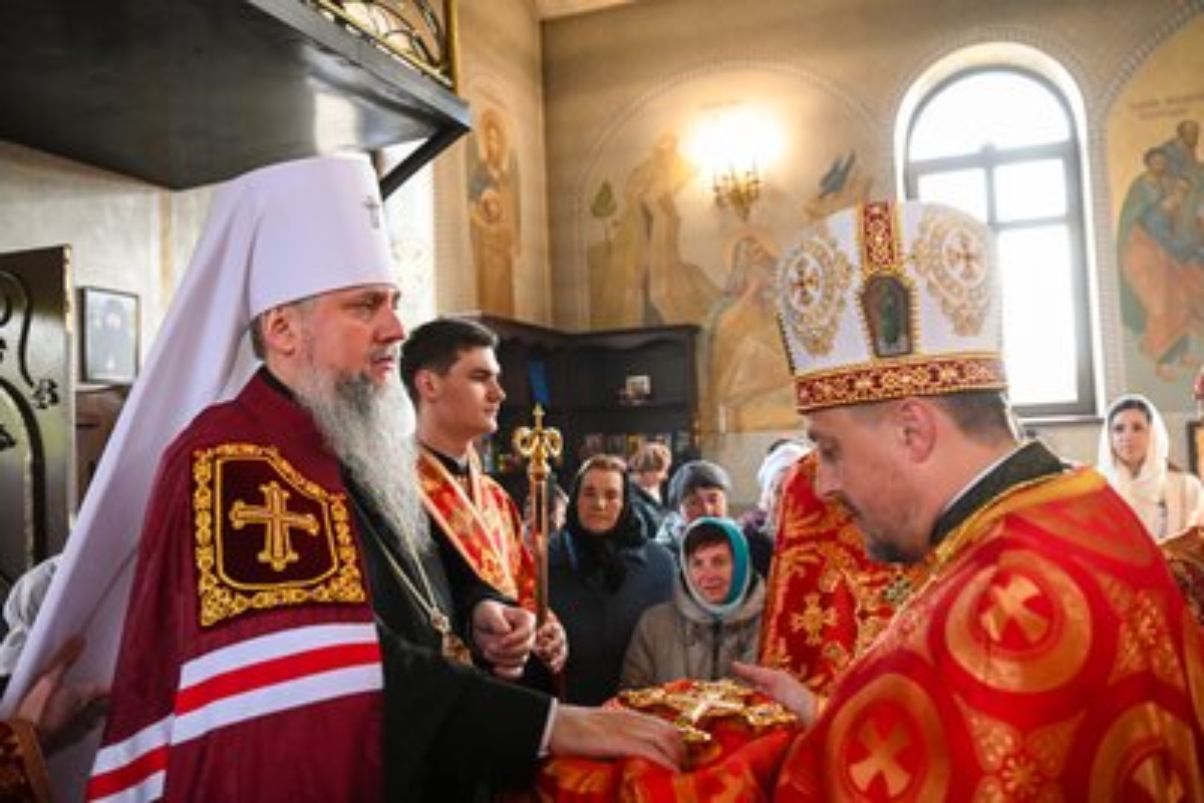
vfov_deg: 41.1
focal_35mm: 32
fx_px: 1071
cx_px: 602
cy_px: 402
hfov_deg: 58.7
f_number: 3.5
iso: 2500
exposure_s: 1/200
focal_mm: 32
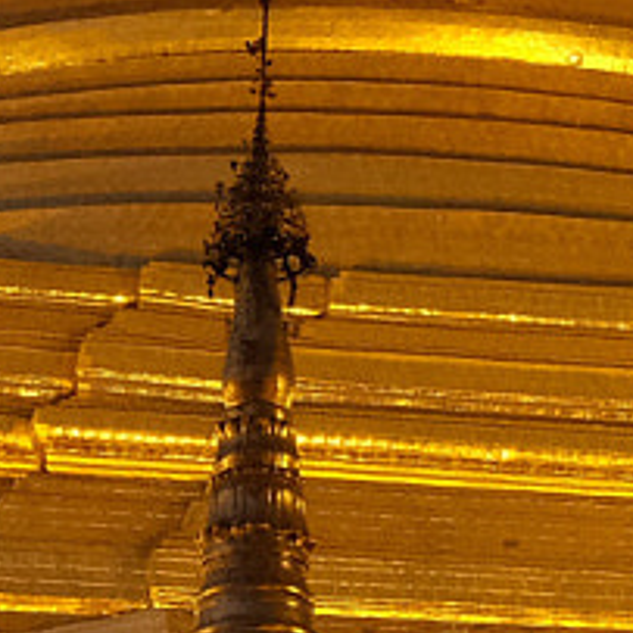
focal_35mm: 221
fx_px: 4572
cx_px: 331
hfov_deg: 7.9
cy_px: -318
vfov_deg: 7.8
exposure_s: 1/60
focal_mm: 21.9
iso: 3200
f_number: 4
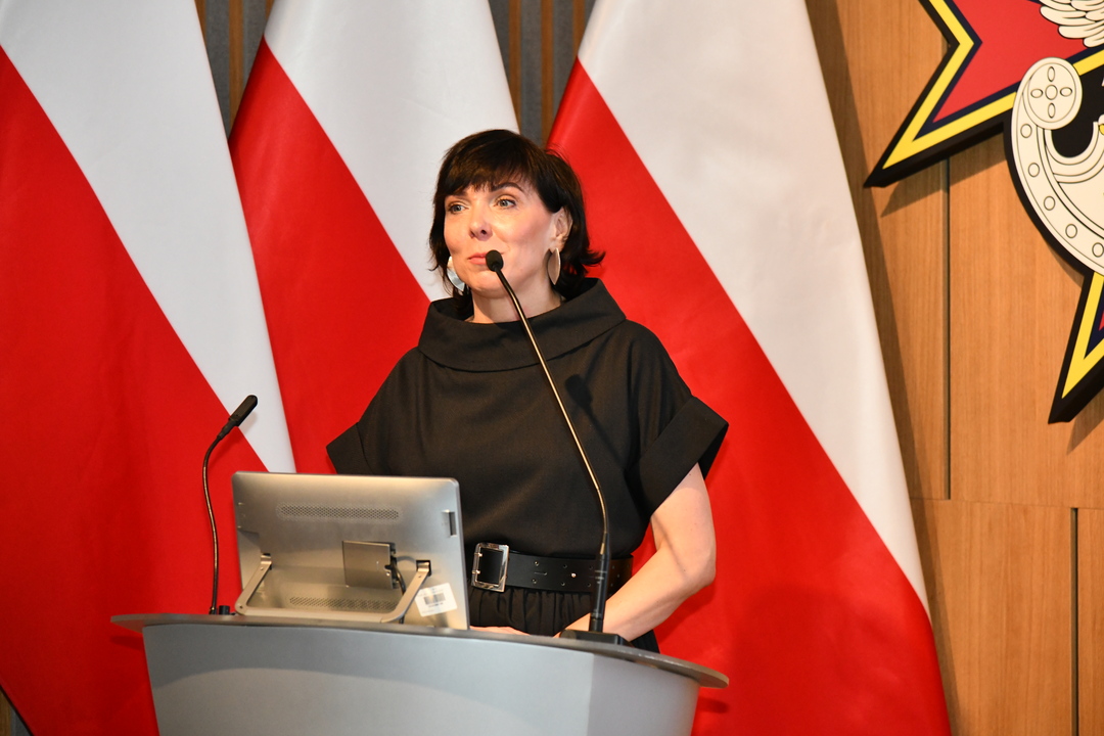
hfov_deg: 18.3
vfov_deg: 12.2
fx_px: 3434
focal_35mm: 112
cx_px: 552
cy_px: 368
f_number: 5
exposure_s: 1/125
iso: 3600
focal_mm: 112
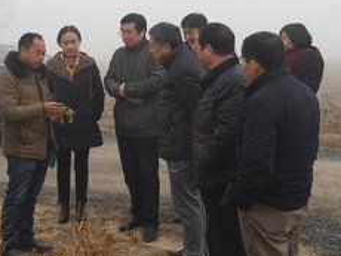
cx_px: 107
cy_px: 92
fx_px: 621
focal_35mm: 63
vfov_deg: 23.3
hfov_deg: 30.4
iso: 32
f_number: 2.2
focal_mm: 4.15
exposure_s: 1/746
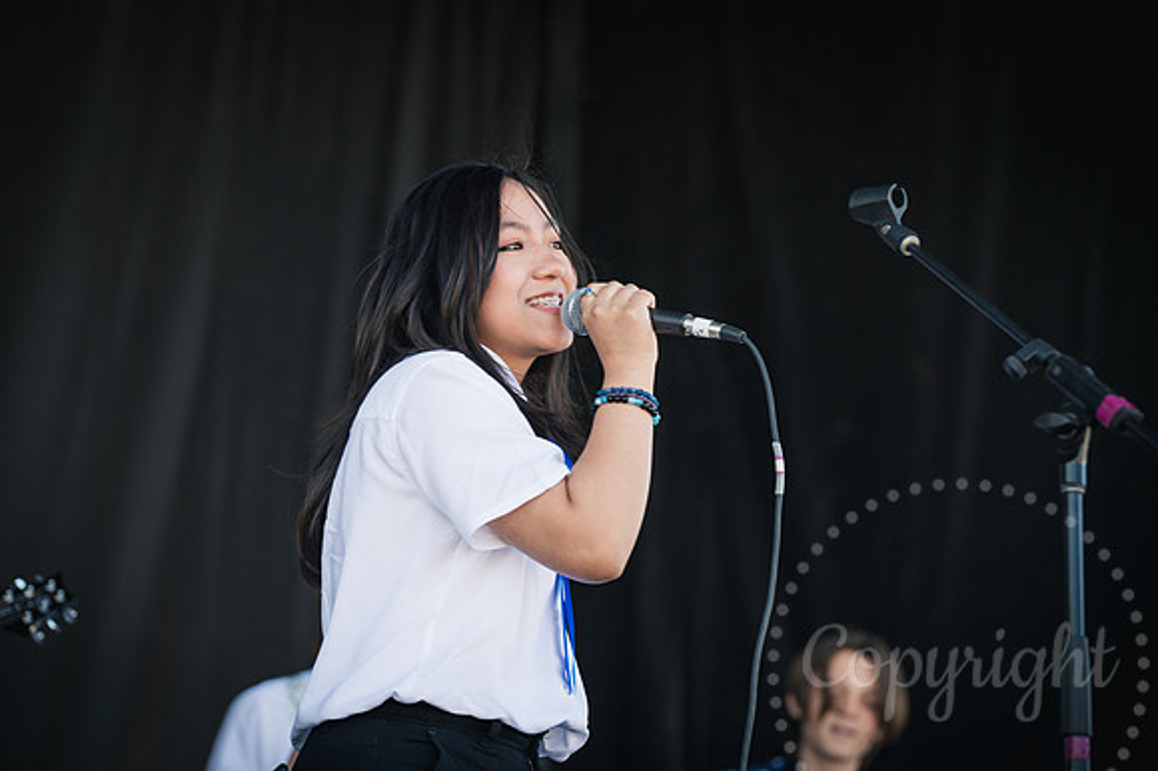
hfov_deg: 17.7
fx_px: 3719
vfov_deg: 11.8
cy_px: 373
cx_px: 560
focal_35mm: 116
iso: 200
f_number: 4
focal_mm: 112
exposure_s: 1/320
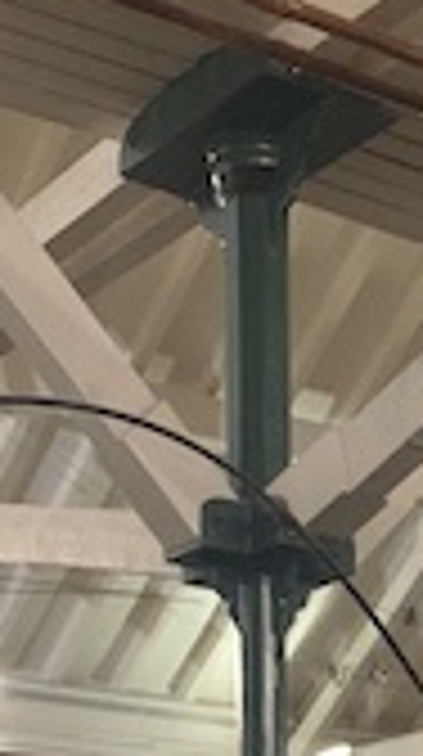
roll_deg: +1.2
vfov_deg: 17.6
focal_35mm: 108
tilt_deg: +1.0
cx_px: 414
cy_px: 1170
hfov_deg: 11.1
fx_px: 2162
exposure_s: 1/25
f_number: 1.8
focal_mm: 4.25
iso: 640
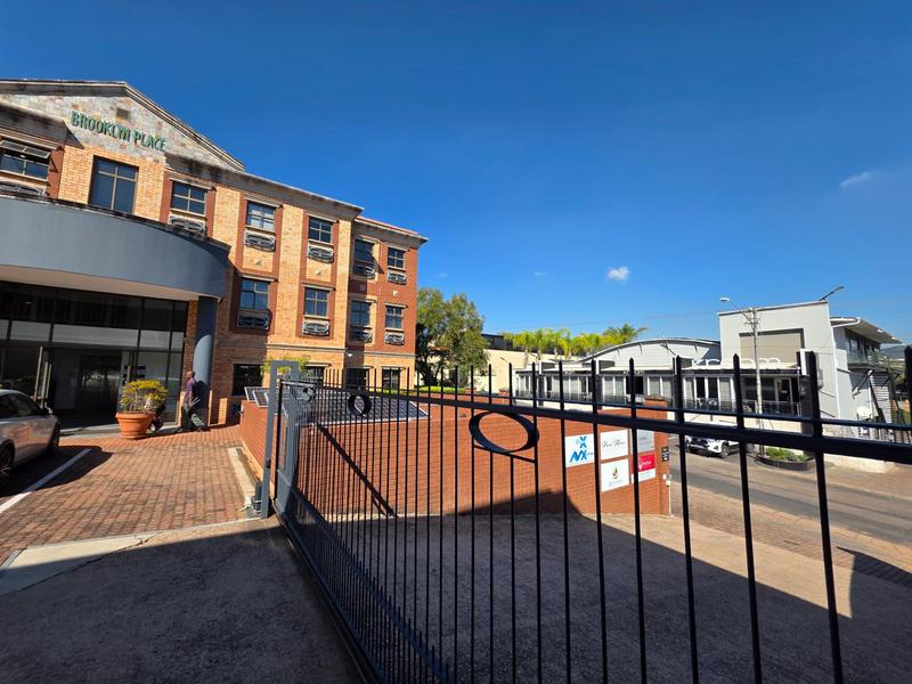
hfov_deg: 106.2
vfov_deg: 89.9
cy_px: 342
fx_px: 343
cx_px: 456
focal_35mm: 13
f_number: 1.9
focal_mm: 2.2
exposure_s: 1/1497
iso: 40
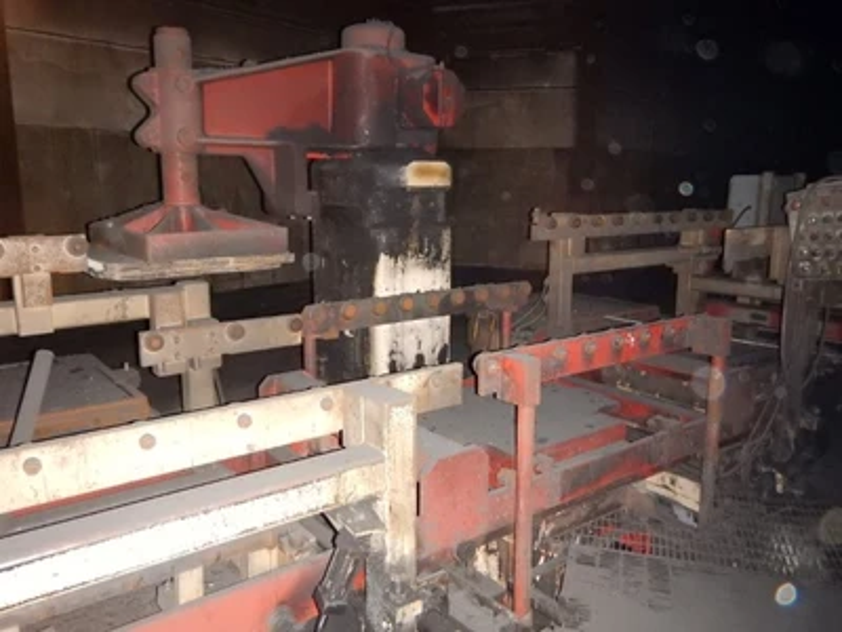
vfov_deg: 48.2
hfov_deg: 61.7
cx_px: 421
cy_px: 316
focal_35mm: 29
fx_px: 705
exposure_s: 1/30
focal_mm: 5.1
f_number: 2.8
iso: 1600
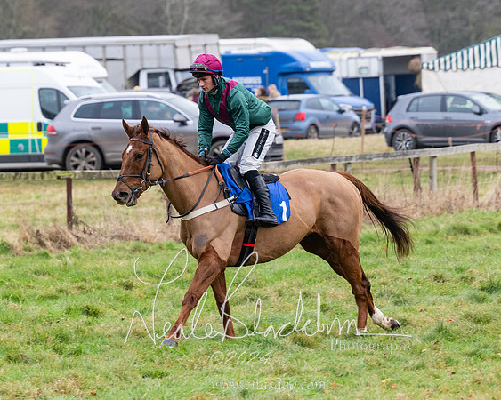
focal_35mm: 380
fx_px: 5627
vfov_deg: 4.1
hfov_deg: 5.1
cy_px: 182
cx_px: 206
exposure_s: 1/500
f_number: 5
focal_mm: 185
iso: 800
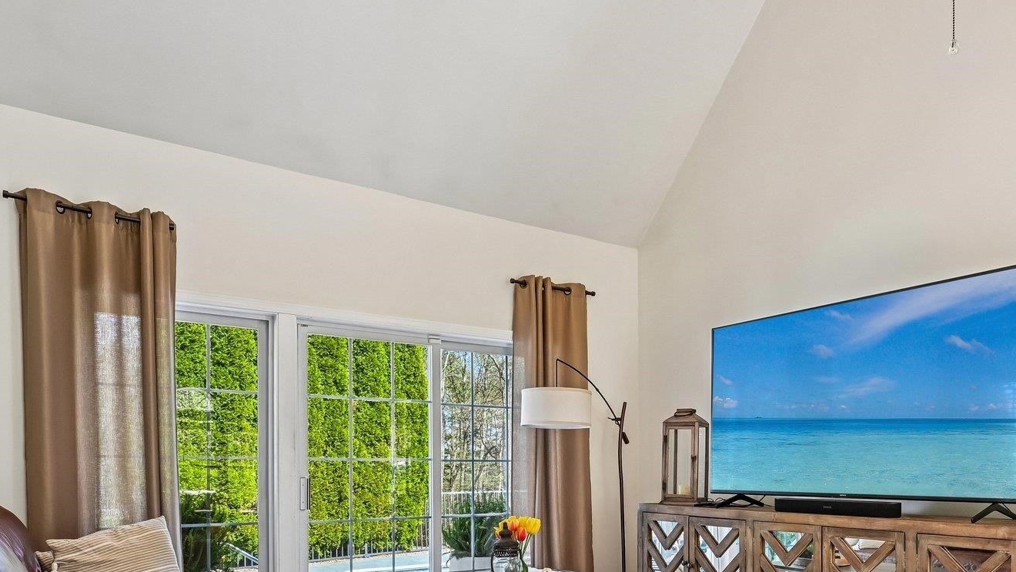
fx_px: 701
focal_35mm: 26
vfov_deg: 42.2
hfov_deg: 71.7
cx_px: 556
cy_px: 469
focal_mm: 16
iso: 400
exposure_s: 1/25
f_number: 8
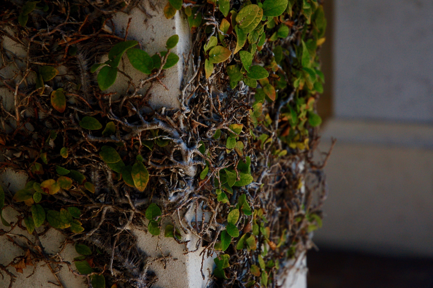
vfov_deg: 16.2
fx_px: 1009
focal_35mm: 84
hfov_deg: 24.2
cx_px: 216
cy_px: 144
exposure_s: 1/2000
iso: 400
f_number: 4.5
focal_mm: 56
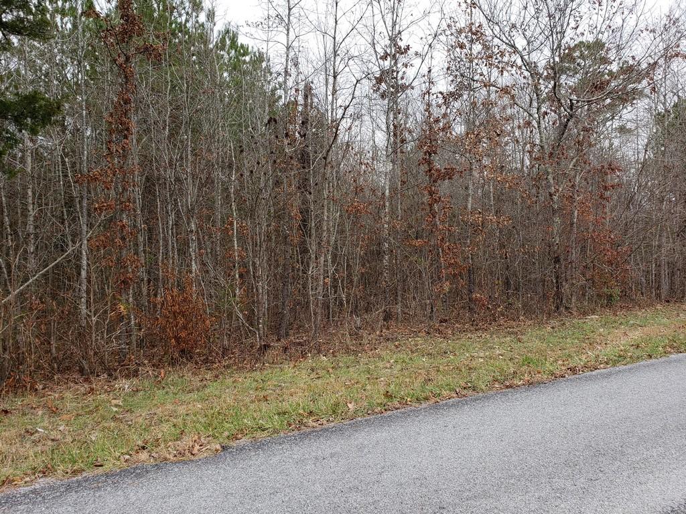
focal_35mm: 26
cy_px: 257
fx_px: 515
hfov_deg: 67.3
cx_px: 343
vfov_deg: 53.1
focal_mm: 4.3
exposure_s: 1/256
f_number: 2.4
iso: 50
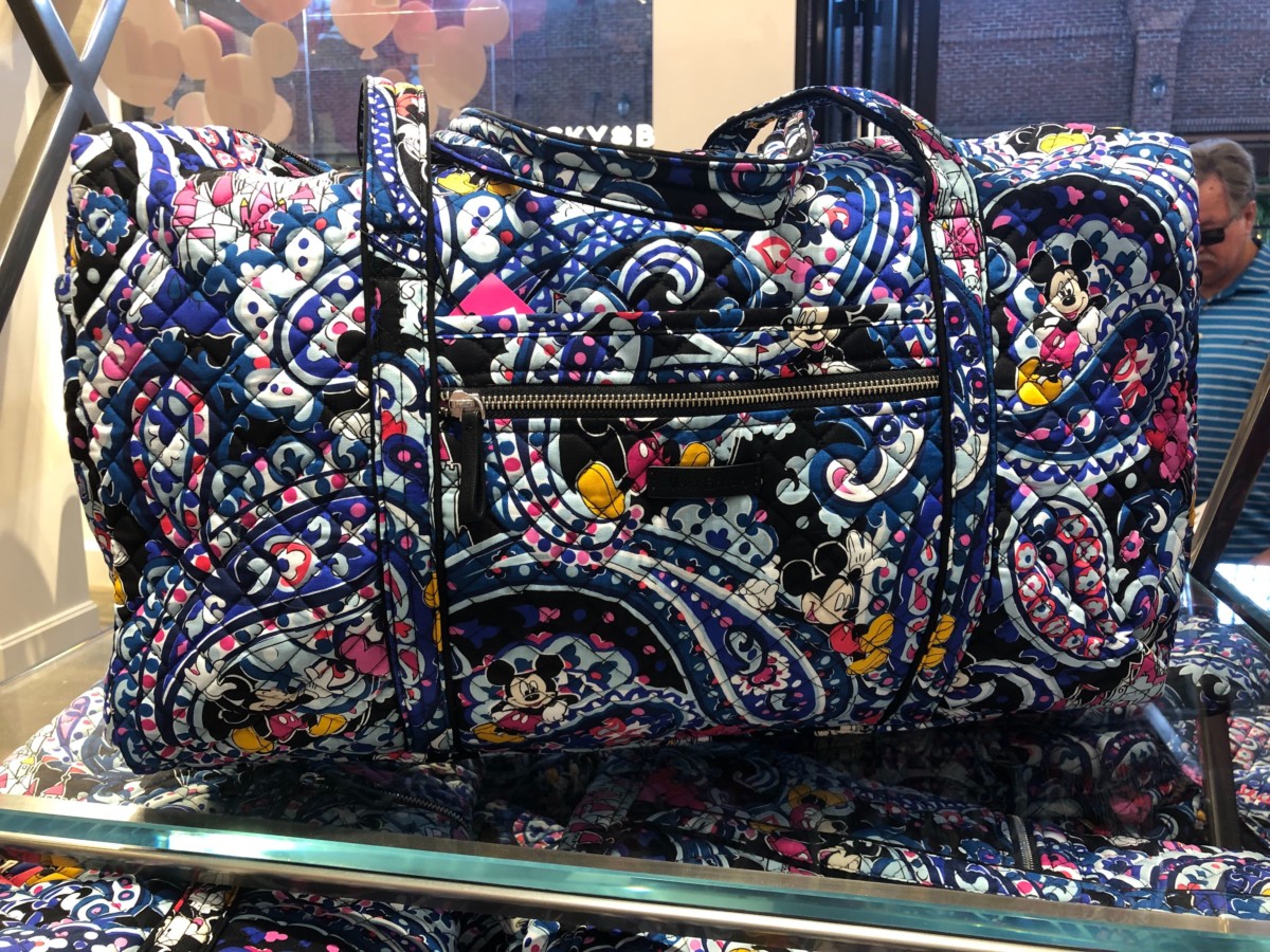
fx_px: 1027
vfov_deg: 49.7
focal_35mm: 28
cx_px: 635
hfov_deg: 63.4
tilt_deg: -11.5
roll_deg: +0.1
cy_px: 476
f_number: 1.8
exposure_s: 1/17
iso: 40
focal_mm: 3.99
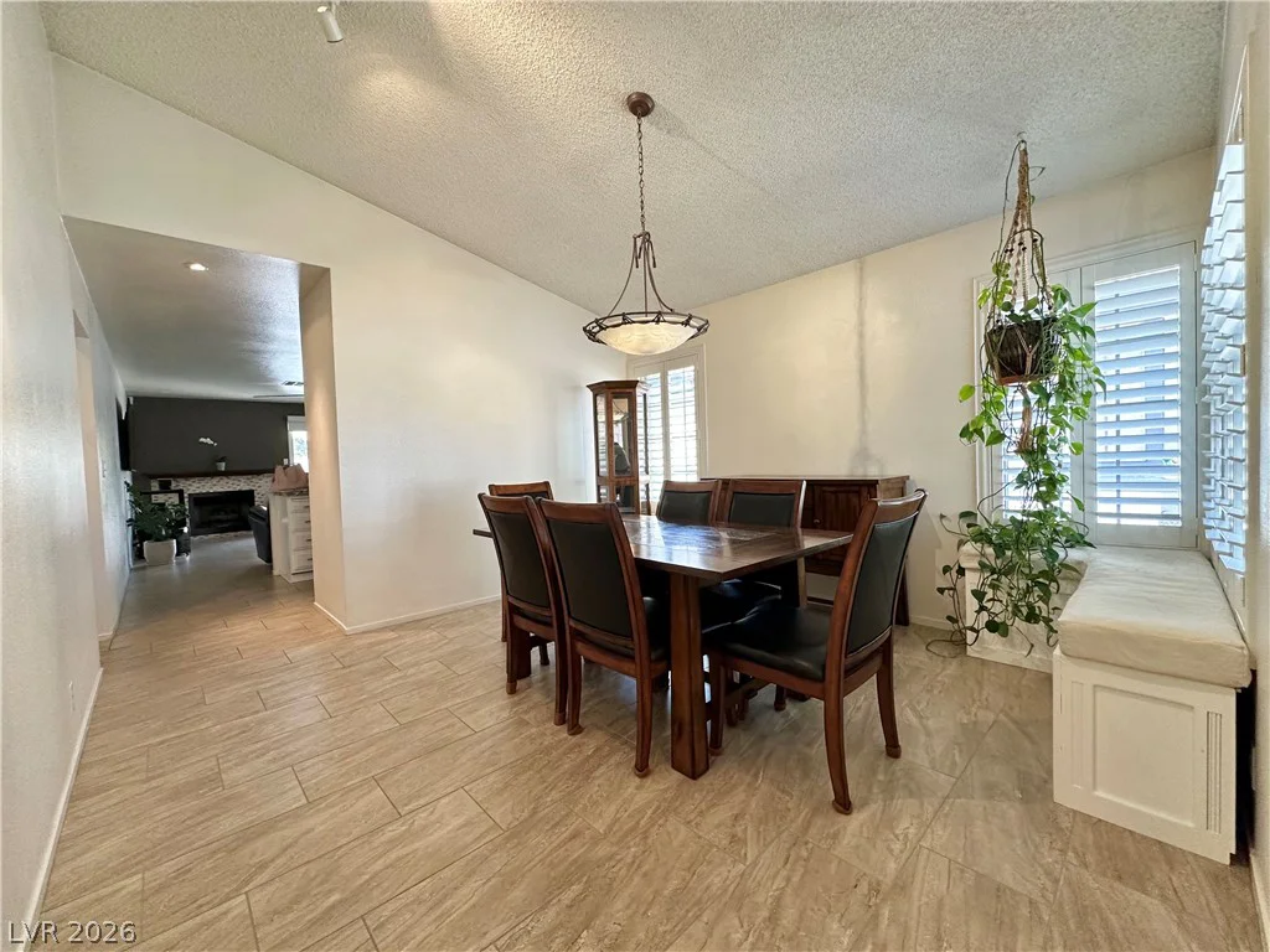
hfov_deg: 102.1
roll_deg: +2.0
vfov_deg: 85.7
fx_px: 514
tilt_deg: -1.3
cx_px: 635
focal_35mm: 14
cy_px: 476
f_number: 2.2
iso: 200
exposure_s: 1/120
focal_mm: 2.22
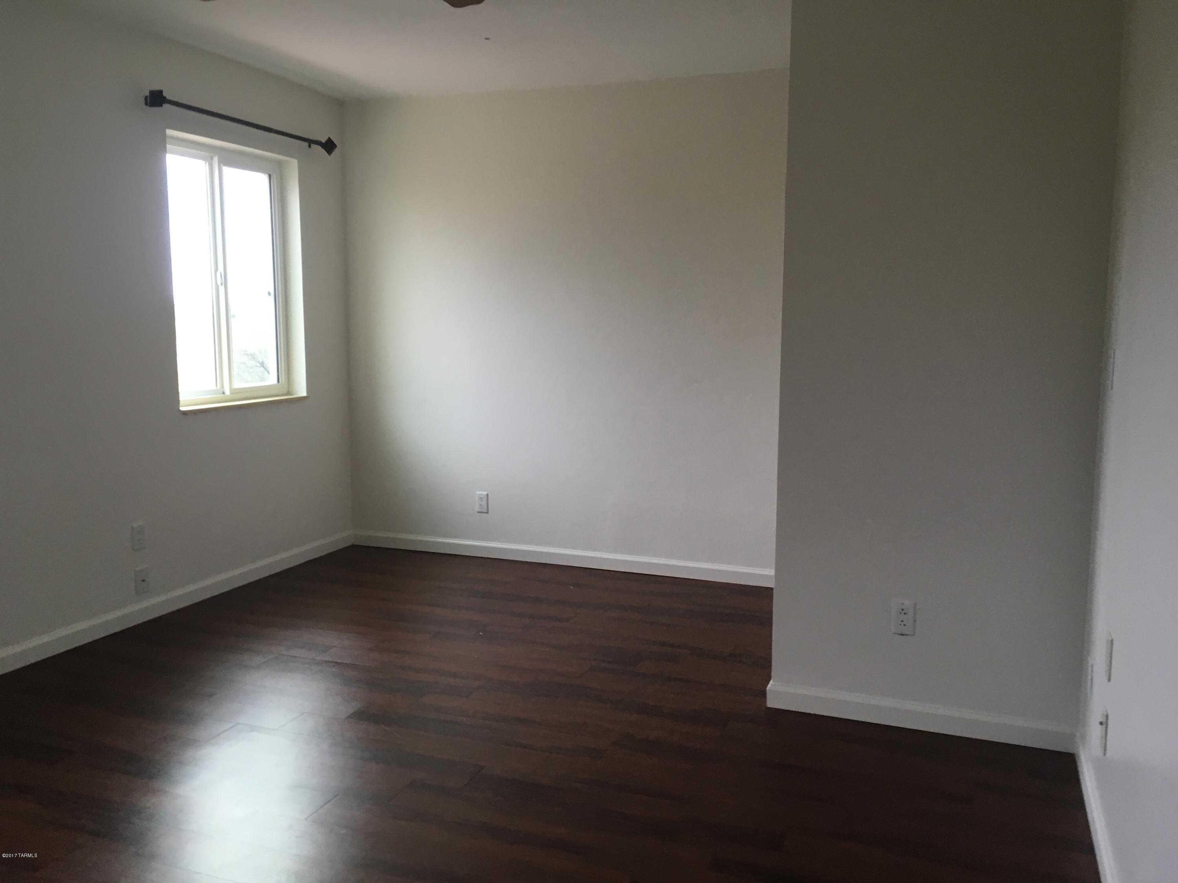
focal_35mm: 29
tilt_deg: -5.1
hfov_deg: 61.7
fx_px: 987
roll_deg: -0.6
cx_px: 589
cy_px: 442
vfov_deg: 48.2
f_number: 2.2
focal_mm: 4.15
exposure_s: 1/30
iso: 32
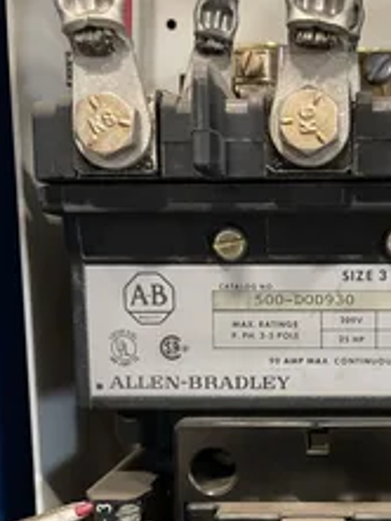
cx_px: 330
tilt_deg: -7.4
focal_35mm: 47
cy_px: 358
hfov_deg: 29.9
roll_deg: +0.0
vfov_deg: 39.8
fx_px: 707
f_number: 1.6
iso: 800
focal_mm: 4.2
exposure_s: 1/30
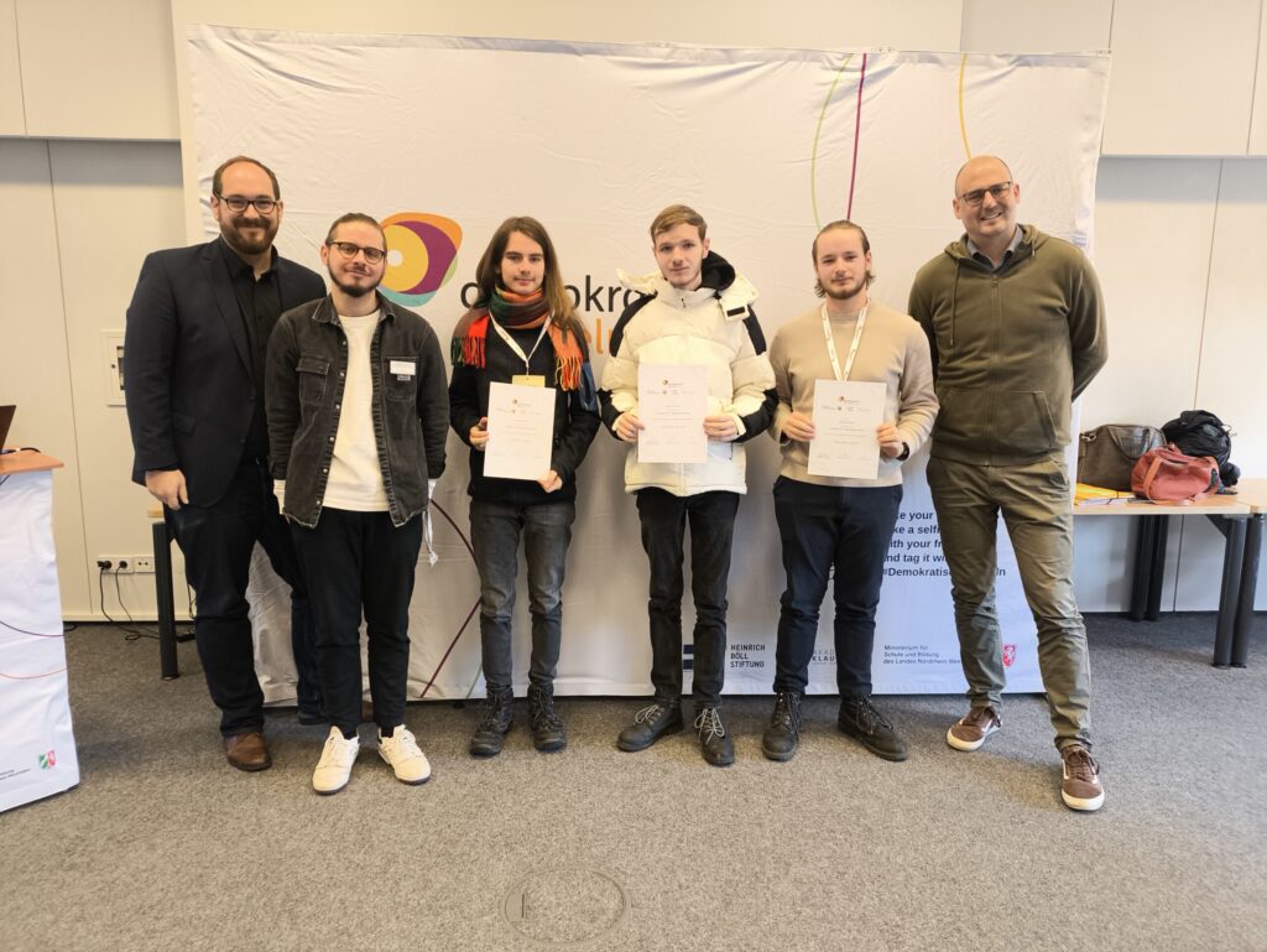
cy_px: 476
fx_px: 915
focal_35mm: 25
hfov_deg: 69.4
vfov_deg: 54.9
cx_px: 634
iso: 250
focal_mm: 4.71
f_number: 1.7
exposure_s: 1/50
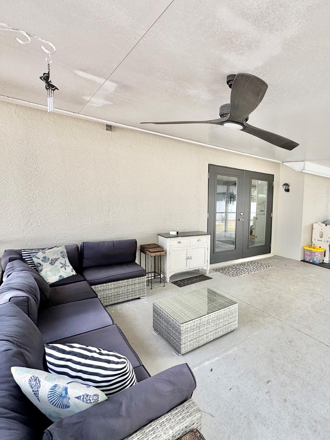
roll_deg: -2.9
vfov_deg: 84.7
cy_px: 223
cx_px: 278
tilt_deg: -4.6
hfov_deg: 61.1
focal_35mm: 19
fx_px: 242
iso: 40
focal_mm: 2.22
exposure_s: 1/100
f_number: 2.2
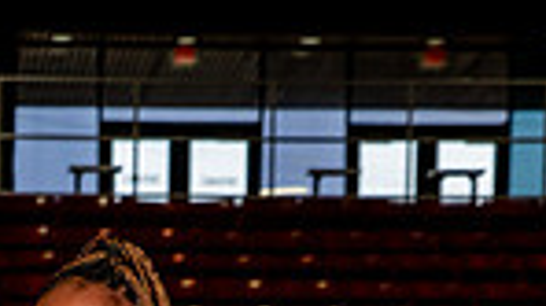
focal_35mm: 223
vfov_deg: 5.2
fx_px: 3226
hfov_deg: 9.6
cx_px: 18
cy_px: 793
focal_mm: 70
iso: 800
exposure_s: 1/320
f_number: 7.1
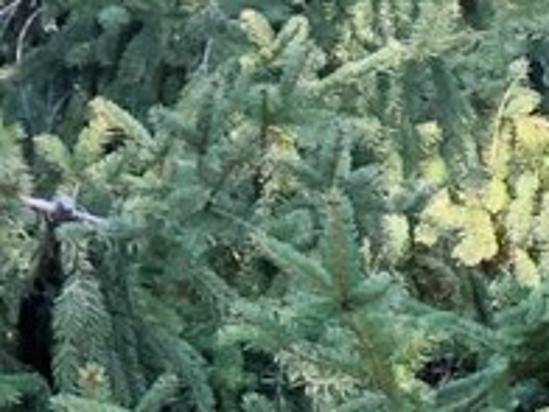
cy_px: 516
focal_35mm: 213
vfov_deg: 6.9
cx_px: 1801
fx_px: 3378
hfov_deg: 7.7
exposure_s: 1/122
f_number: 1.8
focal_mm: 3
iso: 40
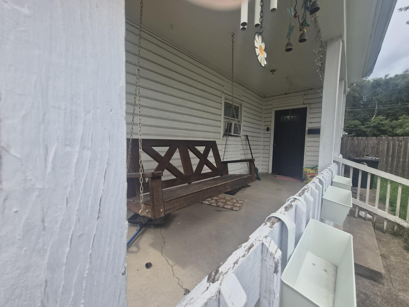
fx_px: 154
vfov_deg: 89.9
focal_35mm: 13
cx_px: 204
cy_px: 154
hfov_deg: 106.2
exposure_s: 1/776
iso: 25
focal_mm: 1.7
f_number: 2.2
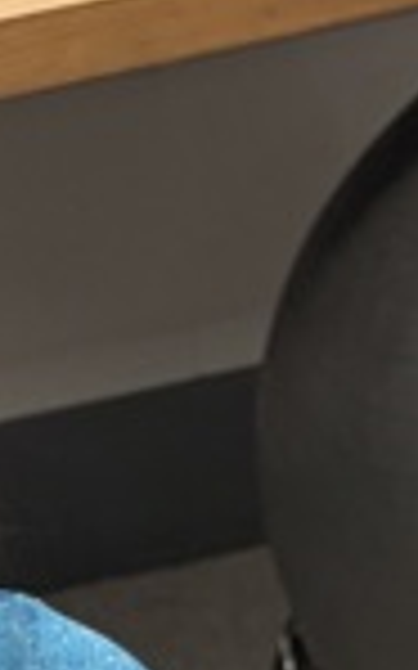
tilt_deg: -42.6
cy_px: 1938
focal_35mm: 189
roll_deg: +8.5
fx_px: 3448
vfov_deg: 9.1
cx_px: 139
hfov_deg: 6.9
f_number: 1.6
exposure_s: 1/60
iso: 125
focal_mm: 5.96
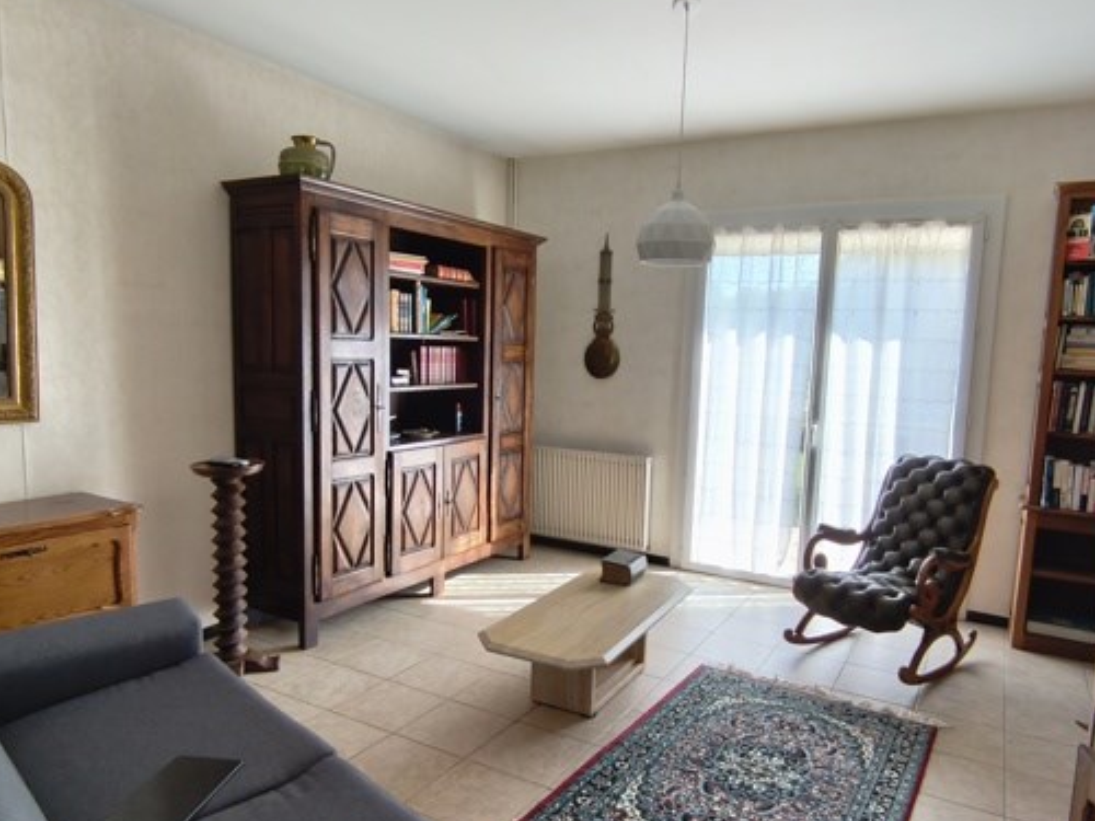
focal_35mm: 24
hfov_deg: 71.6
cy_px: 458
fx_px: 759
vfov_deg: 56.7
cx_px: 561
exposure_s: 1/50
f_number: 2.2
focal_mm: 1.65
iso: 160
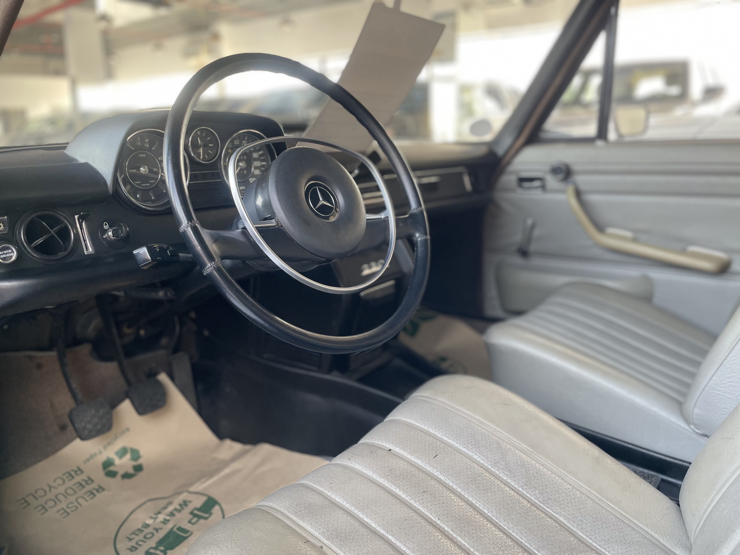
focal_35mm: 26
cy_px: 278
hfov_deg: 67.3
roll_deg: +0.5
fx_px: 556
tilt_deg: -13.7
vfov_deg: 53.1
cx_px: 370
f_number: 1.6
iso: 64
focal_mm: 4.2
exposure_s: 1/121
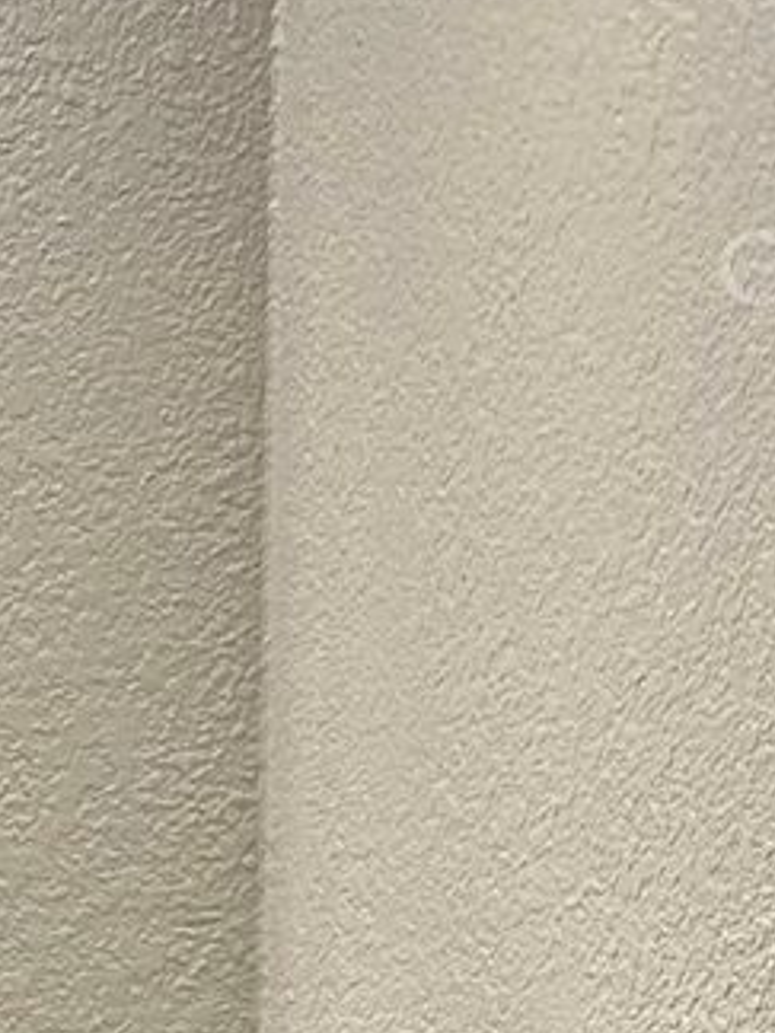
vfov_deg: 11.4
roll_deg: +1.1
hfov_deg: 8.9
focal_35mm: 158
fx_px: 4717
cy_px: 2001
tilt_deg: -9.5
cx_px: -727
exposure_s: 1/60
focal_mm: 6.86
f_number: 1.78
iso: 320
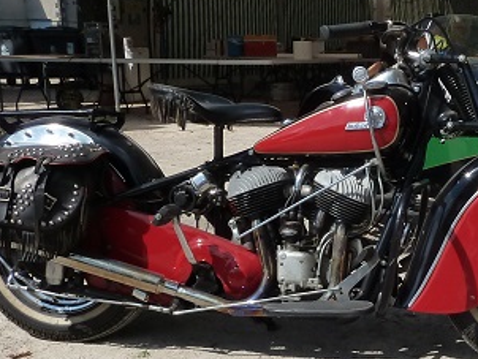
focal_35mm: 62
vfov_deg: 23.4
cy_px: 272
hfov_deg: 29.8
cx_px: 431
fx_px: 857
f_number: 5.6
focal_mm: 4.1
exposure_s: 1/500
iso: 125
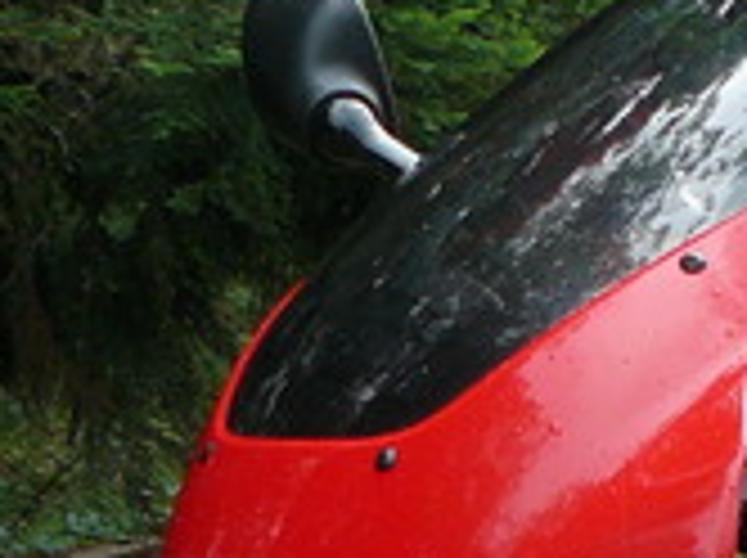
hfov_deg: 10.9
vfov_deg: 8.1
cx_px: 1125
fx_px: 3749
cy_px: 1138
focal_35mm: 174
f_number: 3.2
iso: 100
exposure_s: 1/100
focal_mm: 6
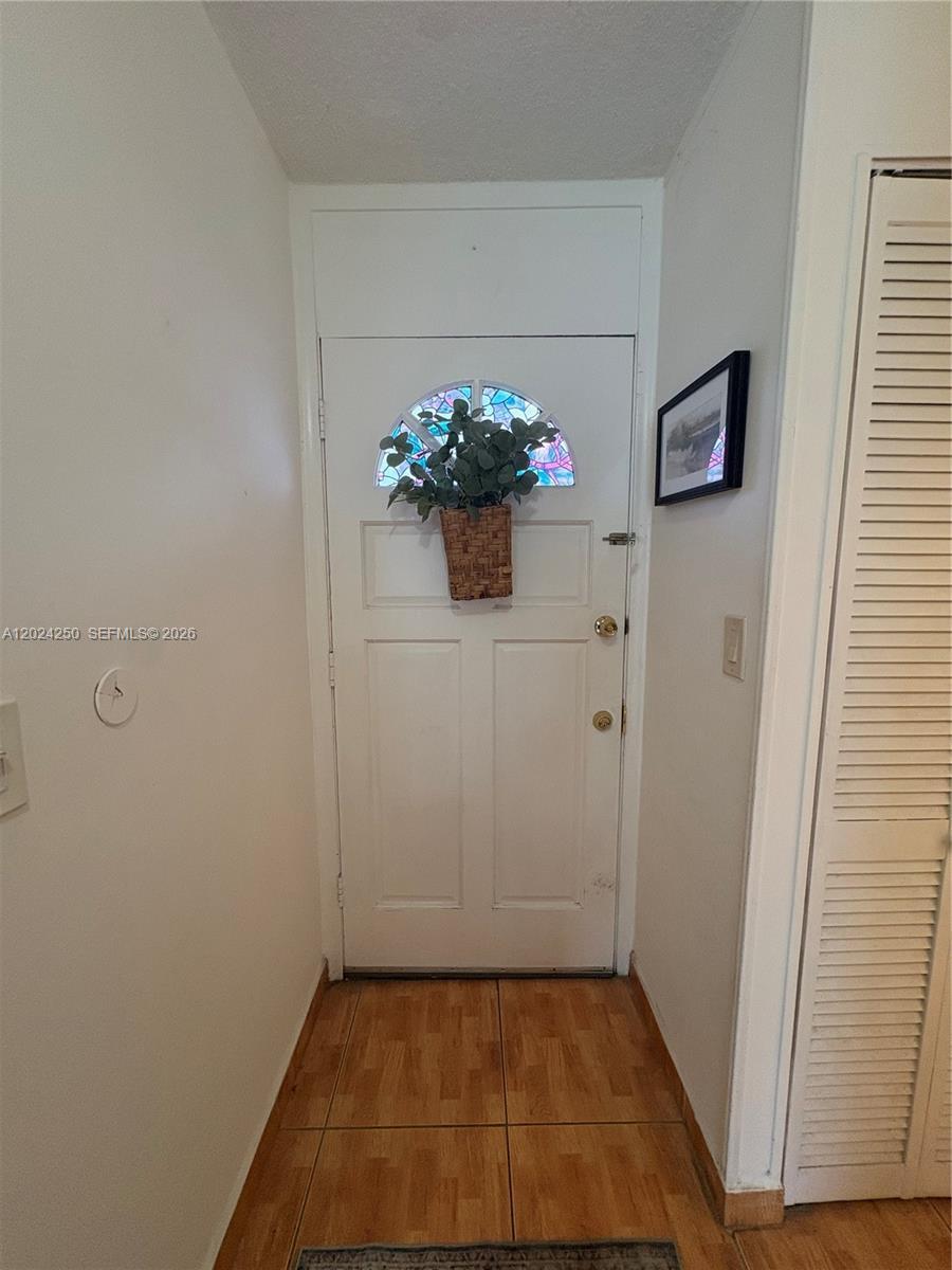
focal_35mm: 14
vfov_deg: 102.1
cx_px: 476
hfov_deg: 85.7
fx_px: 513
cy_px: 635
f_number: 2.2
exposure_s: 1/60
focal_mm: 2.22
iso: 250
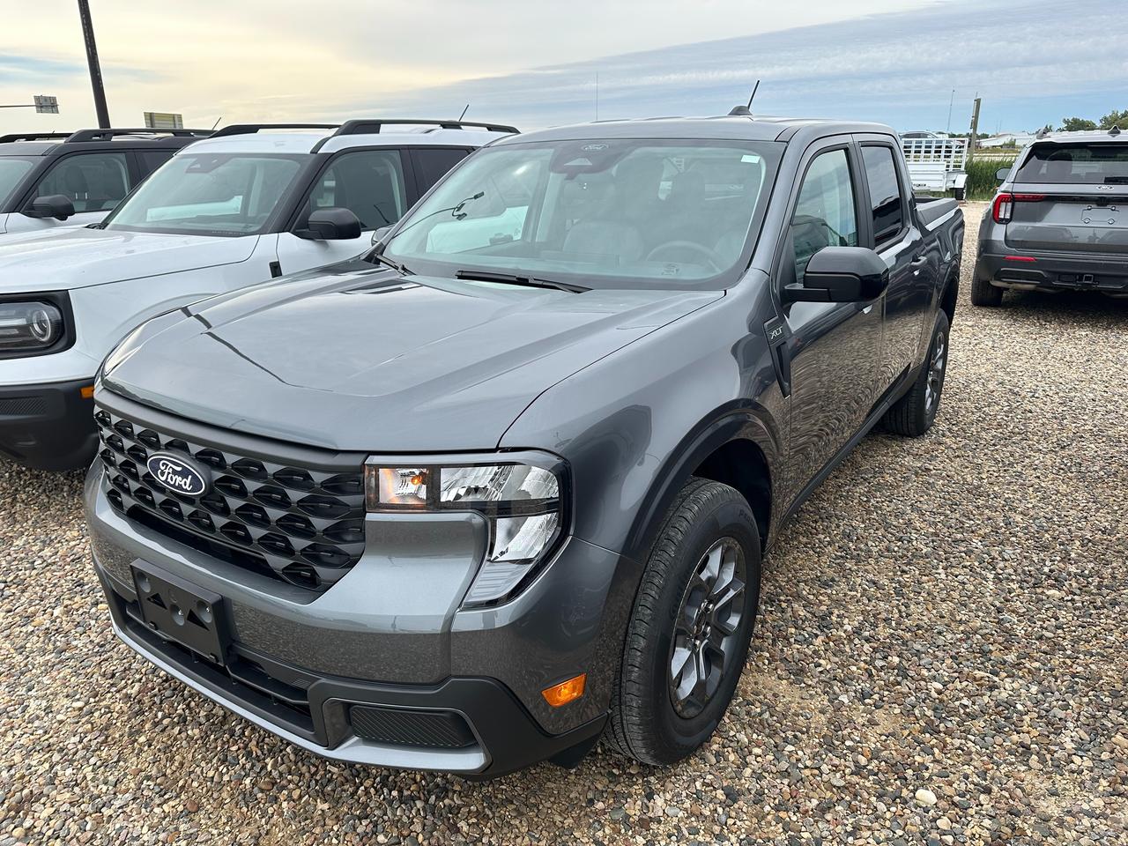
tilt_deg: -18.9
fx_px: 782
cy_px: 423
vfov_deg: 56.8
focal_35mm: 24
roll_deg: +0.8
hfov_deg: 71.6
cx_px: 564
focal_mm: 6.86
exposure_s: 1/1541
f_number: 1.78
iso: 80
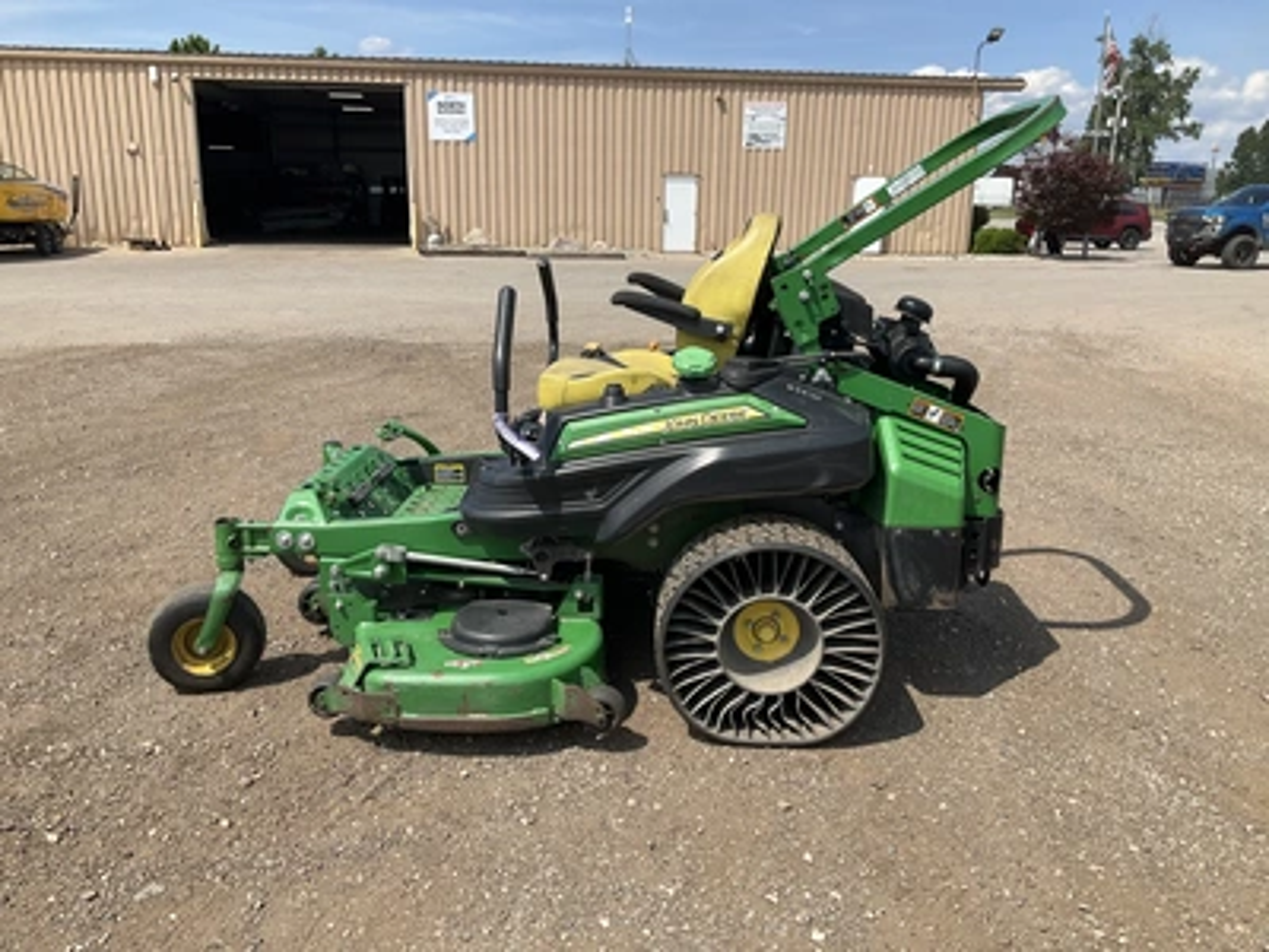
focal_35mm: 29
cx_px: 634
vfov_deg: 48.2
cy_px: 476
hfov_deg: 61.7
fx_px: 1063
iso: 25
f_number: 1.8
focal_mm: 3
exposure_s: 1/1848
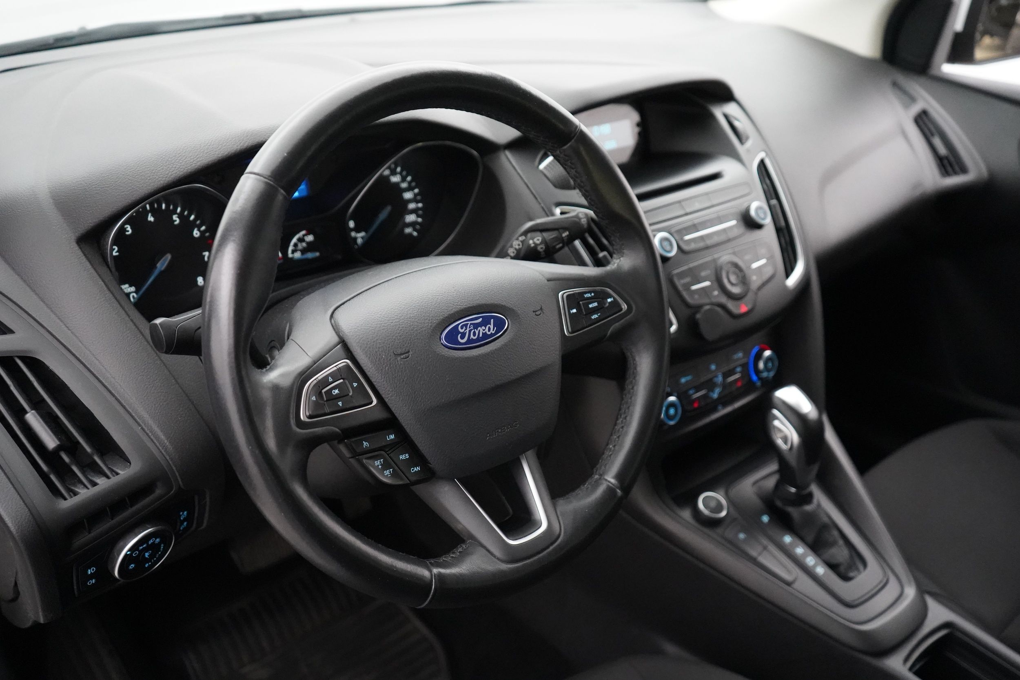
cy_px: 340
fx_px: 878
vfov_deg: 42.3
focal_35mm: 31
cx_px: 510
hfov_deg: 60.3
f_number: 4
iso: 12800
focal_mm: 31
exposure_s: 1/160
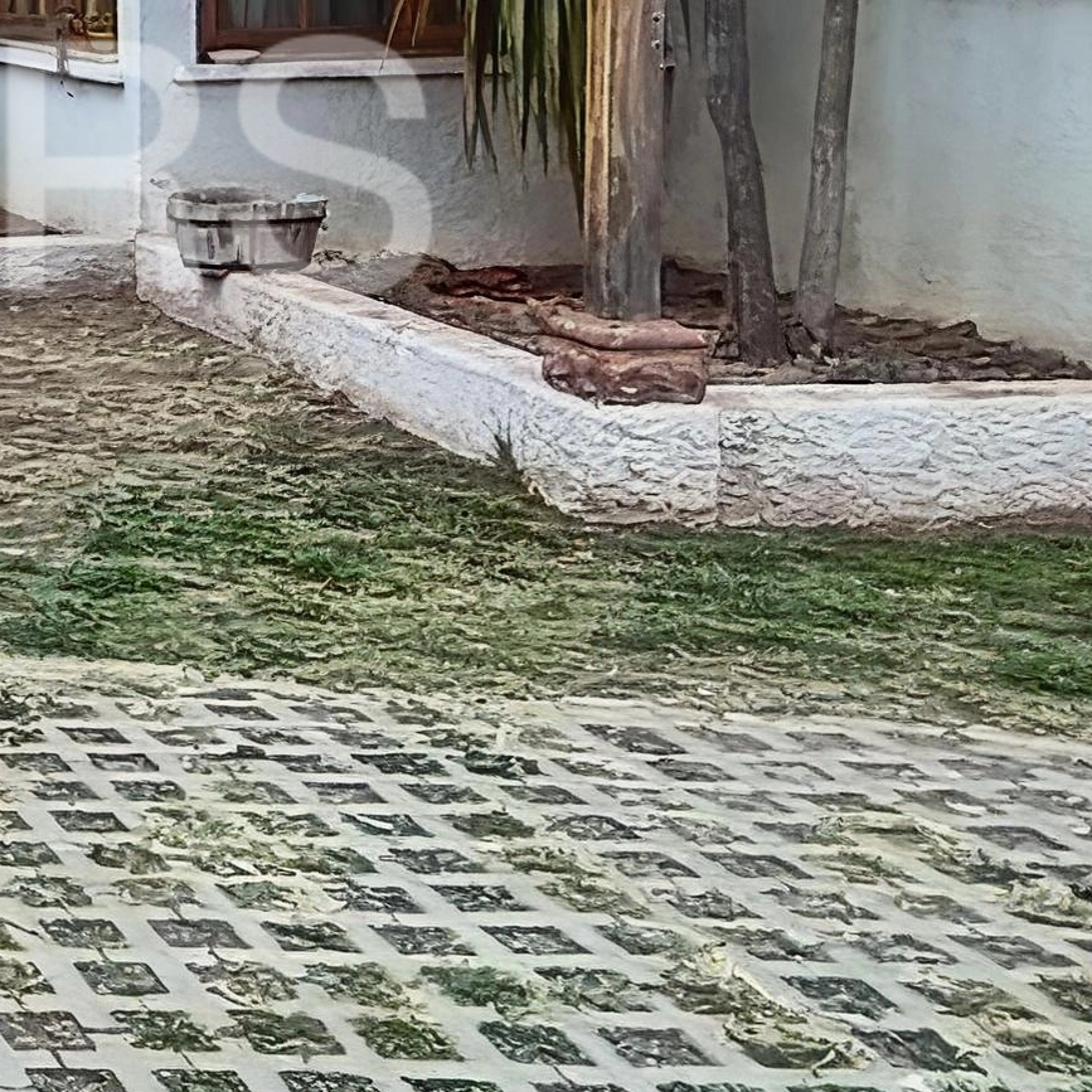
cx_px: -1021
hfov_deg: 17.9
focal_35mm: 71
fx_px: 2534
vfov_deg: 23.8
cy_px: 141
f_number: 2.2
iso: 100
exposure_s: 1/156
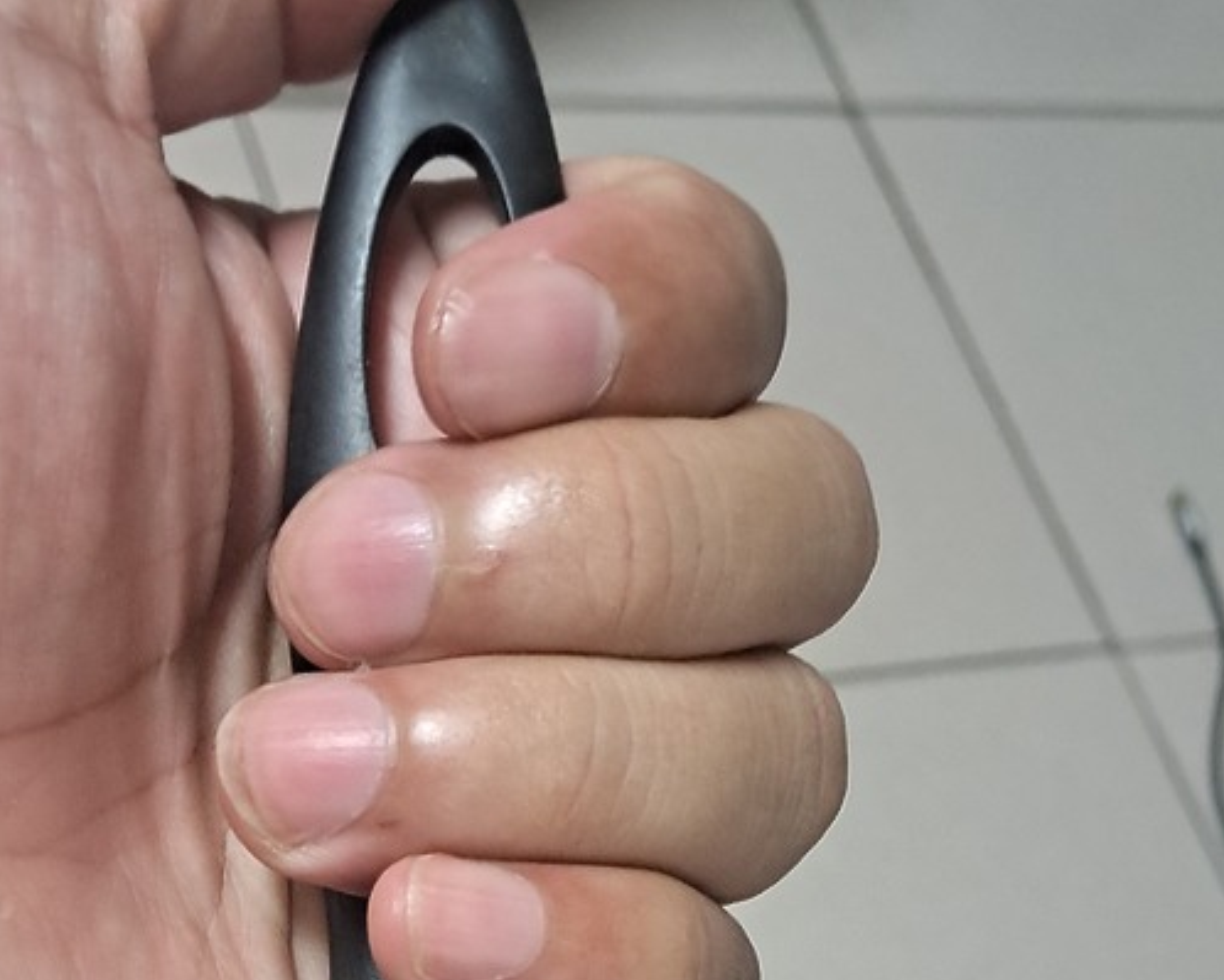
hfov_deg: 33.8
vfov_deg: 25.6
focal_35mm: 55
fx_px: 1994
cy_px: 1078
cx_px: 386
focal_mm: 4
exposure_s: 1/30
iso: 500
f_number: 1.8
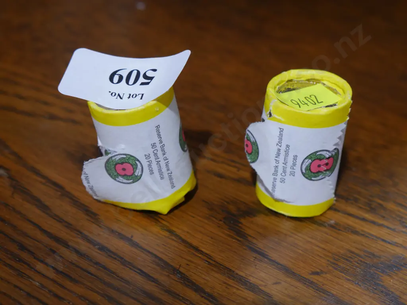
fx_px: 800
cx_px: 204
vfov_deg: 21.6
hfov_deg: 28.5
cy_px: 152
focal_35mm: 68
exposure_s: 1/80
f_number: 5.4
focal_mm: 34
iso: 640
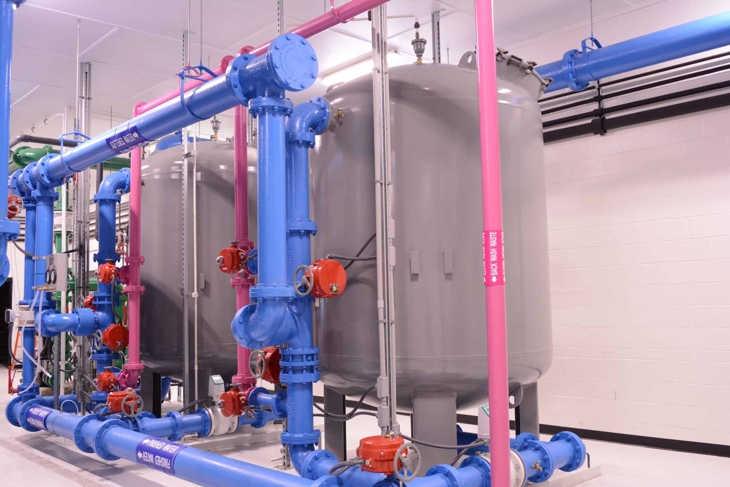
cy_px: 244
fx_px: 730
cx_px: 365
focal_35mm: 36
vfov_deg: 36.9
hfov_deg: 53.1
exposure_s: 1/2.5
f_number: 5.6
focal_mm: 24
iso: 100
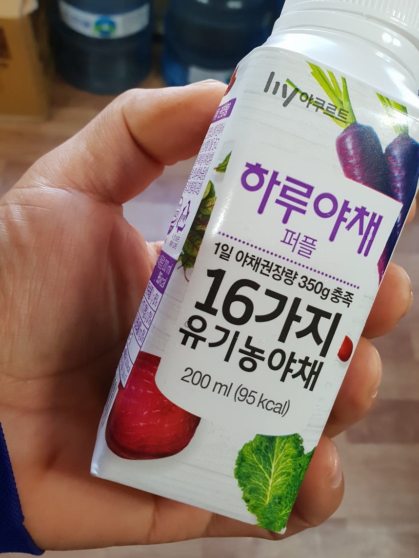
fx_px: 500
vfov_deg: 58.0
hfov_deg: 45.4
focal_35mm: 31
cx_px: 220
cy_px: 233
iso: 400
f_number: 2.4
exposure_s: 1/60
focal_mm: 4.3
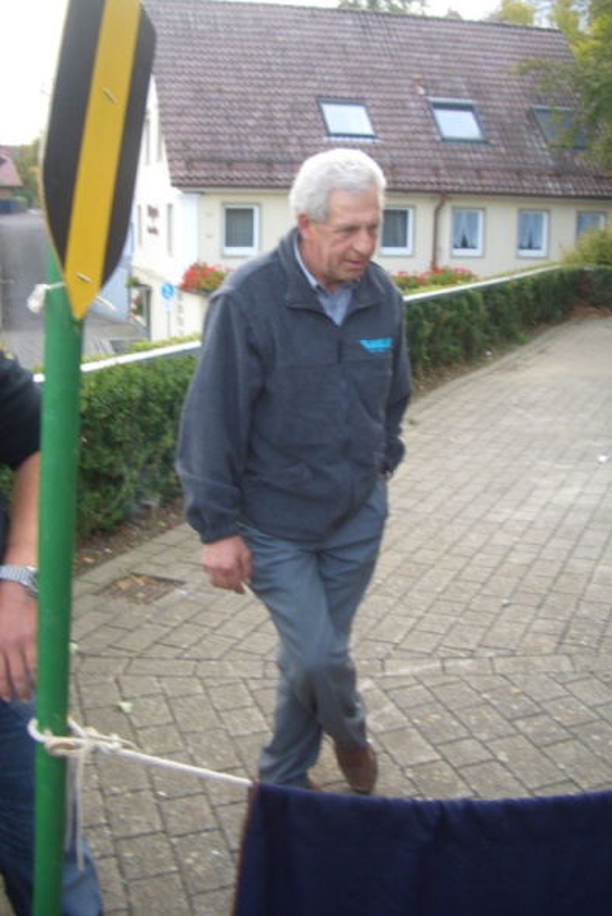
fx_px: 942
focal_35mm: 37
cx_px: 300
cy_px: 452
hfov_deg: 36.0
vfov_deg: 51.9
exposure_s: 1/50
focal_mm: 5.8
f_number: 2.6
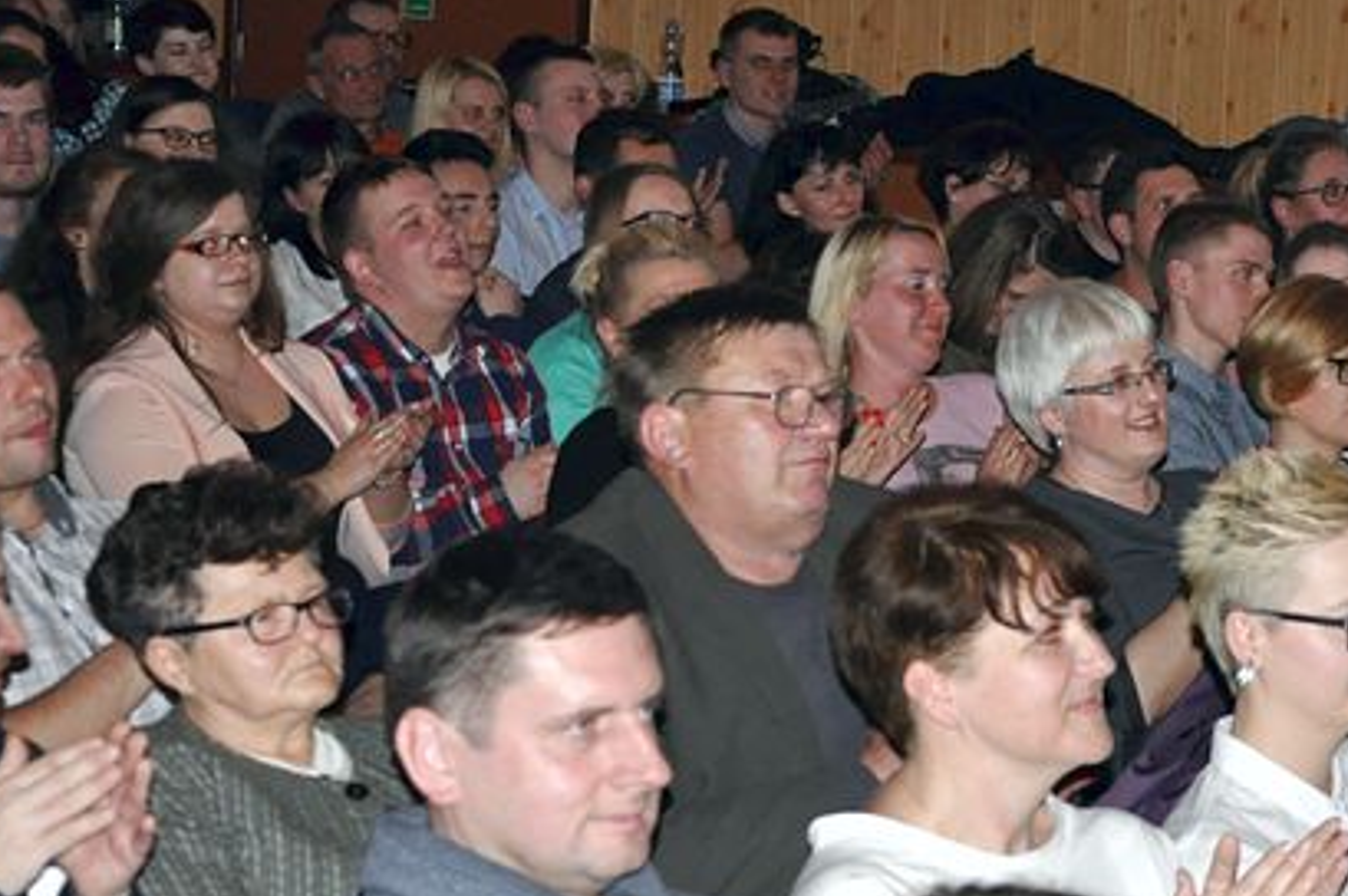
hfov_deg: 15.5
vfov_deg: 10.4
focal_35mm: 131
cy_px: 374
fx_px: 4901
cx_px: 1144
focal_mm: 42
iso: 1000
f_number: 4.8
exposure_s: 1/60
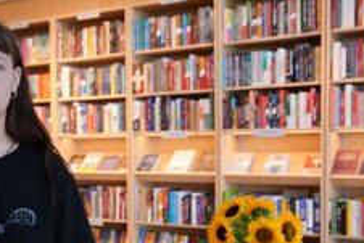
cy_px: 176
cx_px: 110
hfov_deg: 32.0
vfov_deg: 21.8
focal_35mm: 62
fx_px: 627
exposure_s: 1/125
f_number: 4
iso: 400
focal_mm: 35
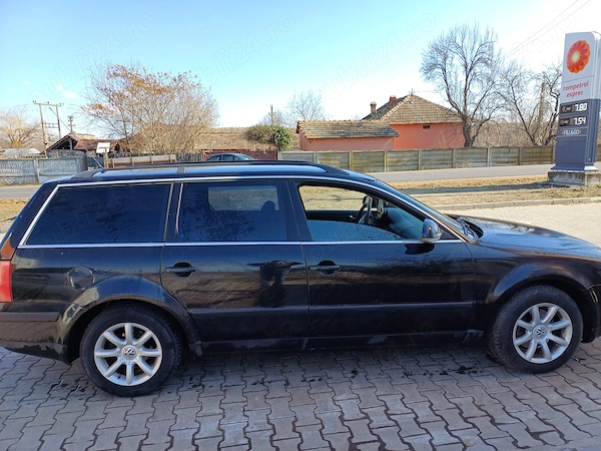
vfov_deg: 54.9
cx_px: 300
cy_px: 226
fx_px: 434
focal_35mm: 25
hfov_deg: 69.4
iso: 50
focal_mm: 4.65
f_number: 1.8
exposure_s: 1/477
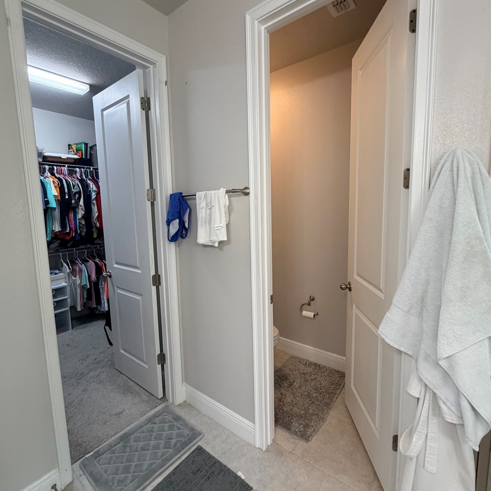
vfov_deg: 84.0
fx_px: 273
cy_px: 240
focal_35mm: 17
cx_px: 239
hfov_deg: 83.9
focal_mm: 2.22
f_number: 2.2
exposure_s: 1/120
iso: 250
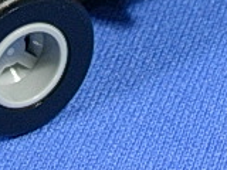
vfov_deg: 5.5
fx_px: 1757
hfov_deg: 7.4
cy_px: -140
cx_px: 72
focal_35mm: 268
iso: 70
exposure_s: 1/5.4
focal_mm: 10.2
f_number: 3.6
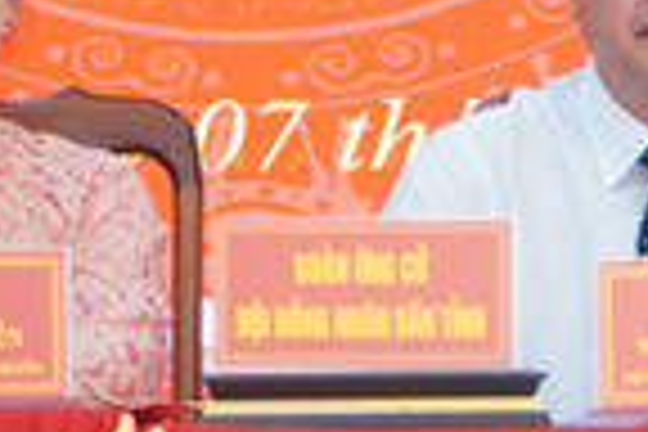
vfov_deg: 4.5
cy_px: -27
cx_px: 698
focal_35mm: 304
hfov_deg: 6.7
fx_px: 5472
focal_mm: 54
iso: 500
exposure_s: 1/100
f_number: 4
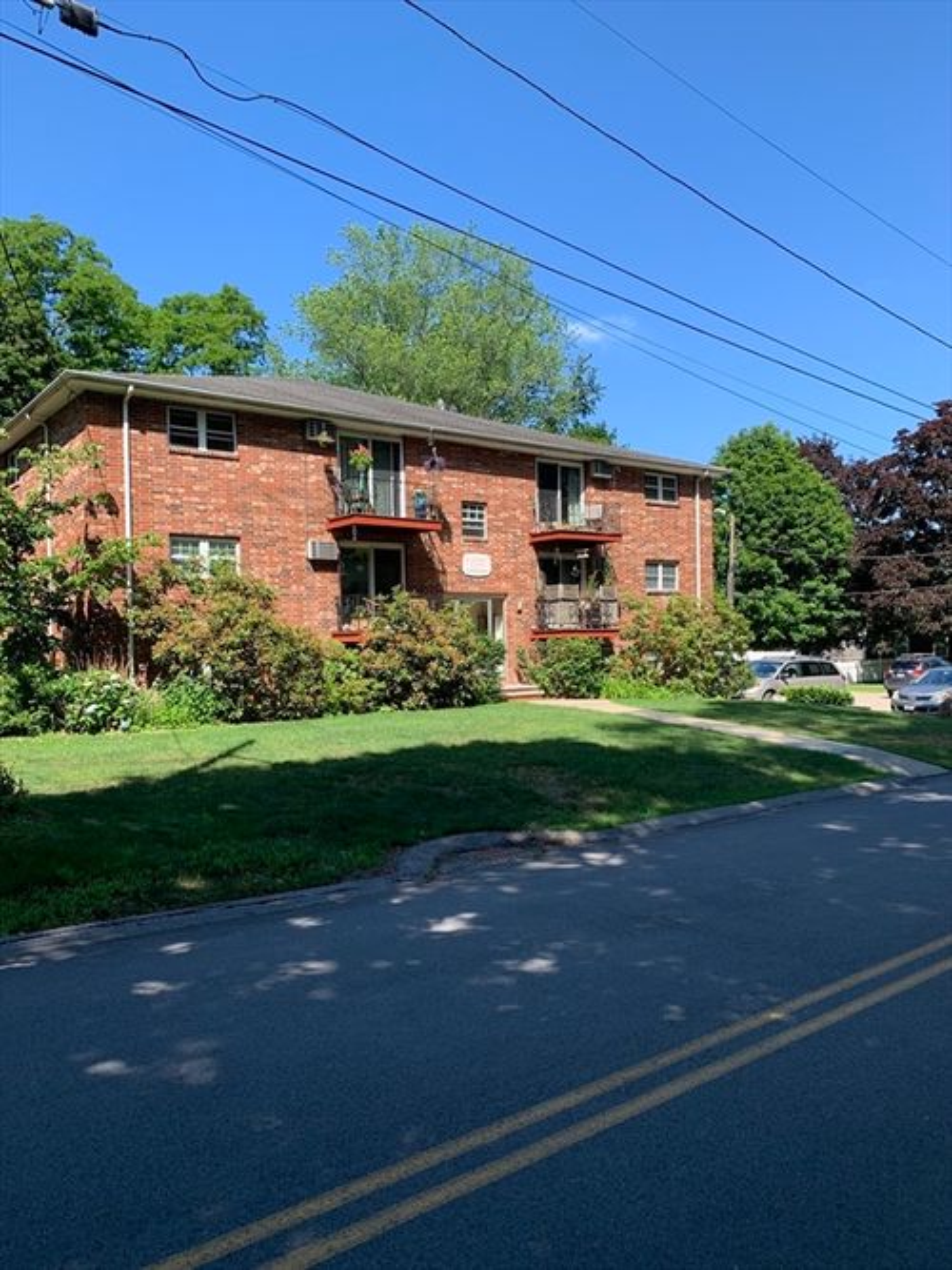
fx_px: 954
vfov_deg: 67.3
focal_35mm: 26
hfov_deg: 53.0
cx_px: 476
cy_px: 635
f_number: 1.8
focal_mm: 4.25
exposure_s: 1/856
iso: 25
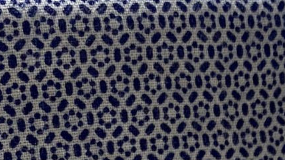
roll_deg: +0.6
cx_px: 450
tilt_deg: -16.1
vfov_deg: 6.8
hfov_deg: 12.0
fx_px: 1277
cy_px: 389
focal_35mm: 169
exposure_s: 1/50
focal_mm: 4.25
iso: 64
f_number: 1.8
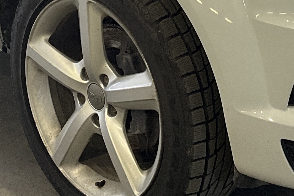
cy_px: -104
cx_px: 154
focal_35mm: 114
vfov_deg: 11.5
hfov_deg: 17.9
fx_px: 931
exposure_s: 1/120
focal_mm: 3
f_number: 1.8
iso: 50
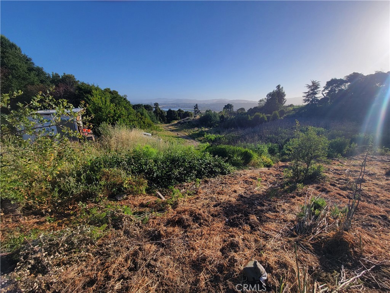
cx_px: 195
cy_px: 146
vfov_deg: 89.9
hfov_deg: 106.2
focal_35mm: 13
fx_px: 146
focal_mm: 2.2
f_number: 2.2
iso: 50
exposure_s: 1/1690
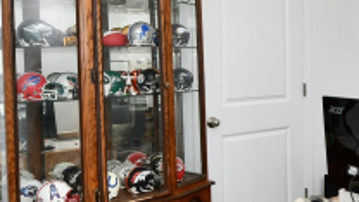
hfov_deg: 35.5
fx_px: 505
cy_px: 74
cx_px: 357
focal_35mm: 53
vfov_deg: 22.6
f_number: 7.1
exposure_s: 1/200
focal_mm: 14
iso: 640
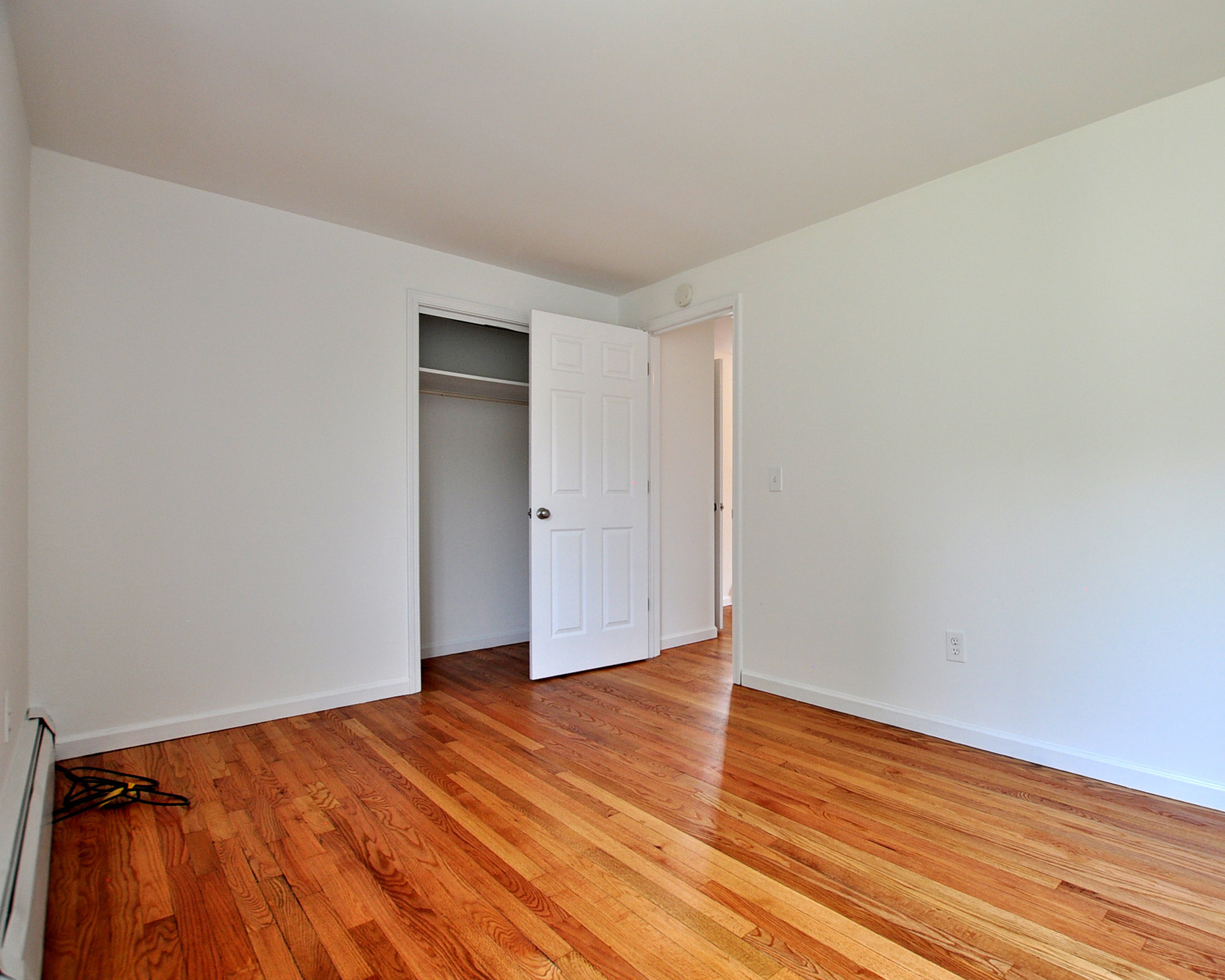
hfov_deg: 88.9
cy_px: 489
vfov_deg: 77.0
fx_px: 616
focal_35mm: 17
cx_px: 714
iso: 320
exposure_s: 1/60
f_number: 5
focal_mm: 10
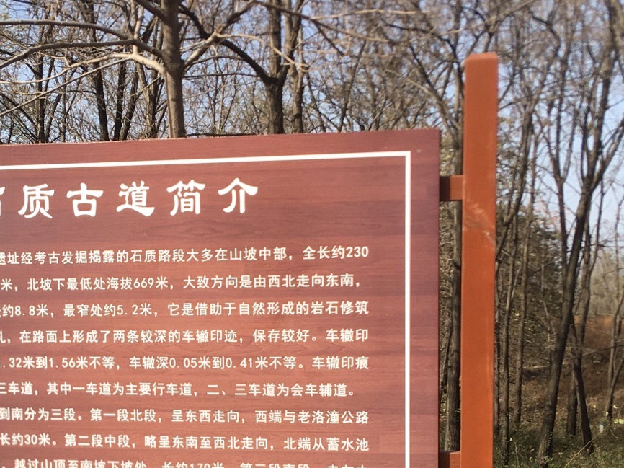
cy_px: 420
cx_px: 231
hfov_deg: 28.9
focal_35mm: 67
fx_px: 1207
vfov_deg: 21.4
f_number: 2.2
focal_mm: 4.15
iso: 25
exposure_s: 1/855
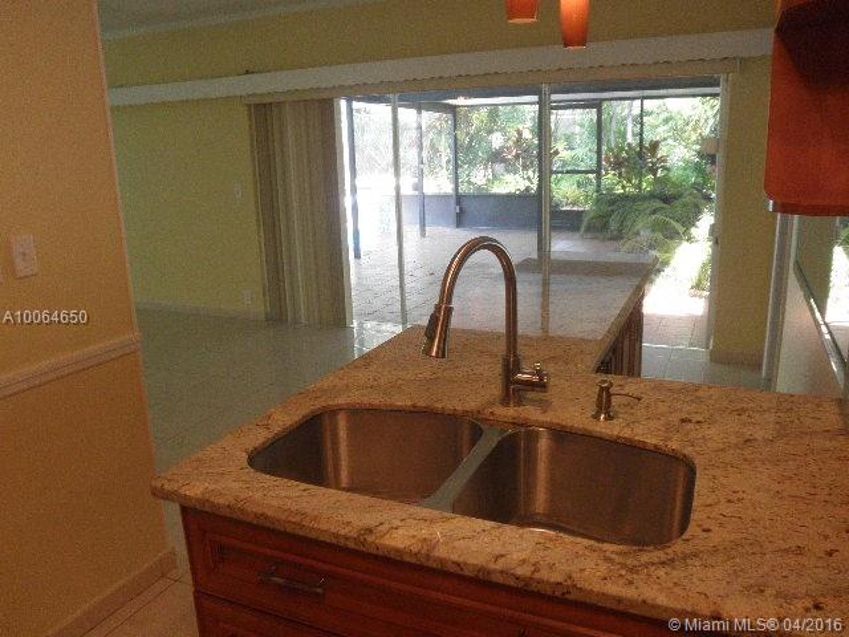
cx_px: 424
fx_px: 687
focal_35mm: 28
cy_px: 318
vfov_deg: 49.7
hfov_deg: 63.4
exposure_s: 1/30
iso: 160
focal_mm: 5
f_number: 3
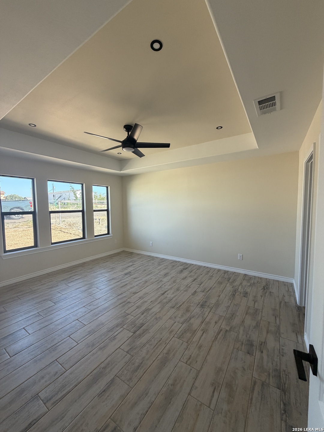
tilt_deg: -3.6
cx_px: 162
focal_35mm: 14
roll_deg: +0.8
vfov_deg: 102.1
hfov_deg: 85.7
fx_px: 175
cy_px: 216
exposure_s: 1/121
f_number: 2.2
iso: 160
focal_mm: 2.22
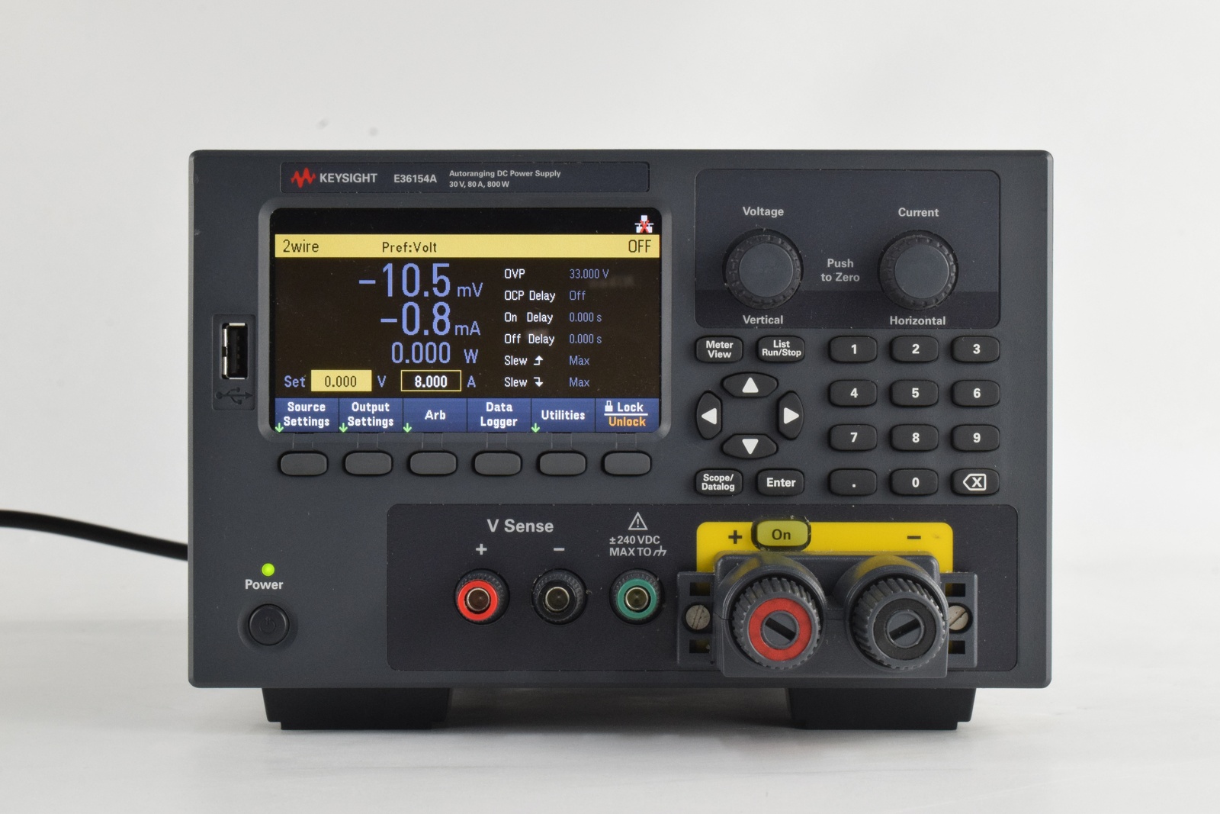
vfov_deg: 16.6
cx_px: 610
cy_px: 407
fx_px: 2796
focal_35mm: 82
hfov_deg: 24.6
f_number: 22
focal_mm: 55
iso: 1600
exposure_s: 1/30
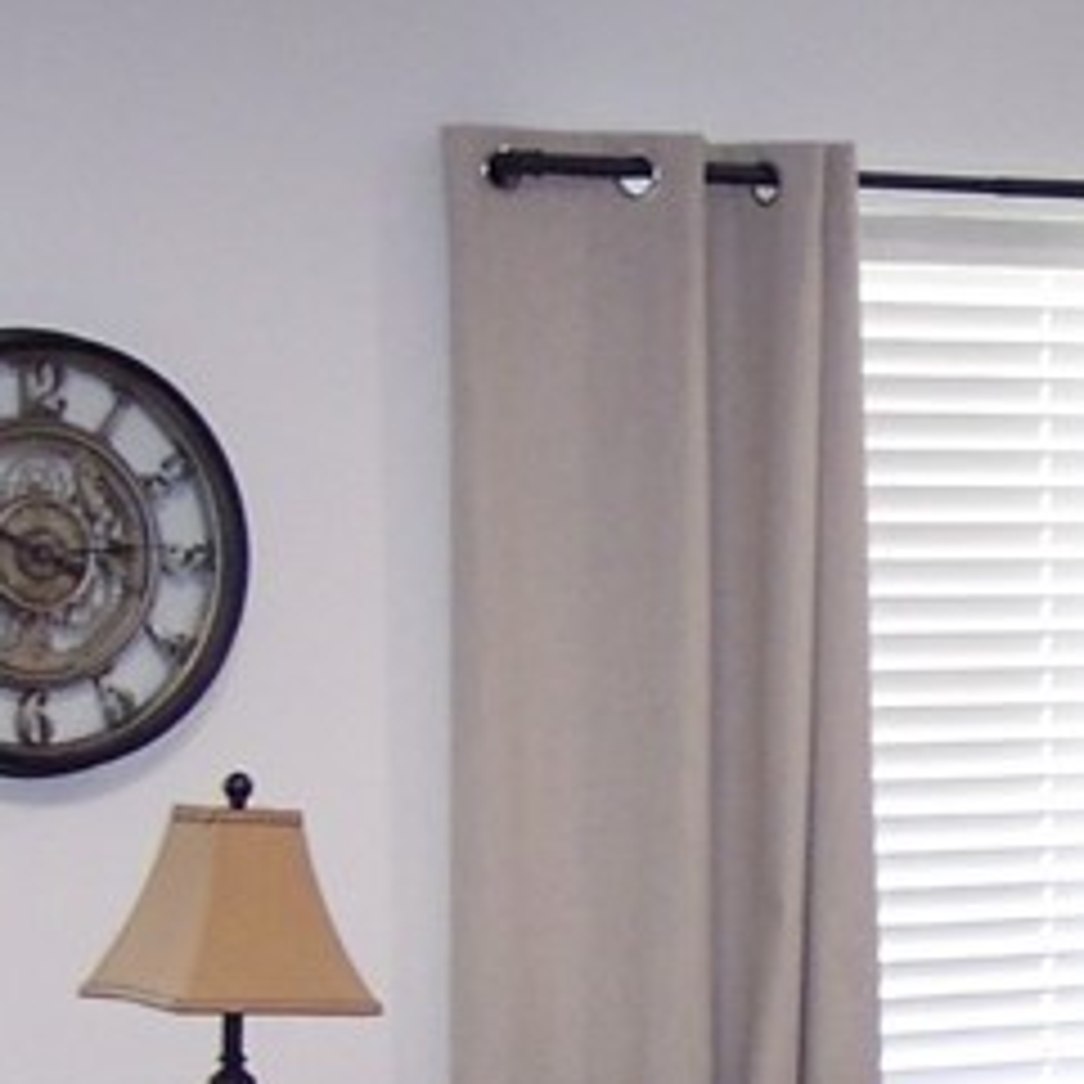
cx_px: 1363
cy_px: 1291
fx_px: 5066
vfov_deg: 12.0
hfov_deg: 11.9
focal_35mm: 143
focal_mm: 8
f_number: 2.8
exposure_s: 1/30
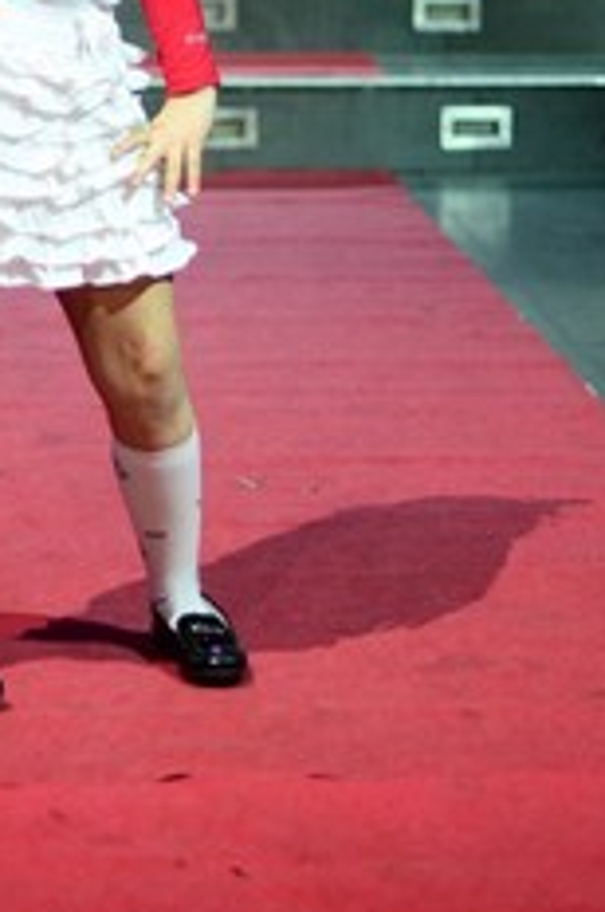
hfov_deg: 8.1
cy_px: 106
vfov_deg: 12.2
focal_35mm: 168
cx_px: 31
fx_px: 4247
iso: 320
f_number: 1.4
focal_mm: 50
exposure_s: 1/160
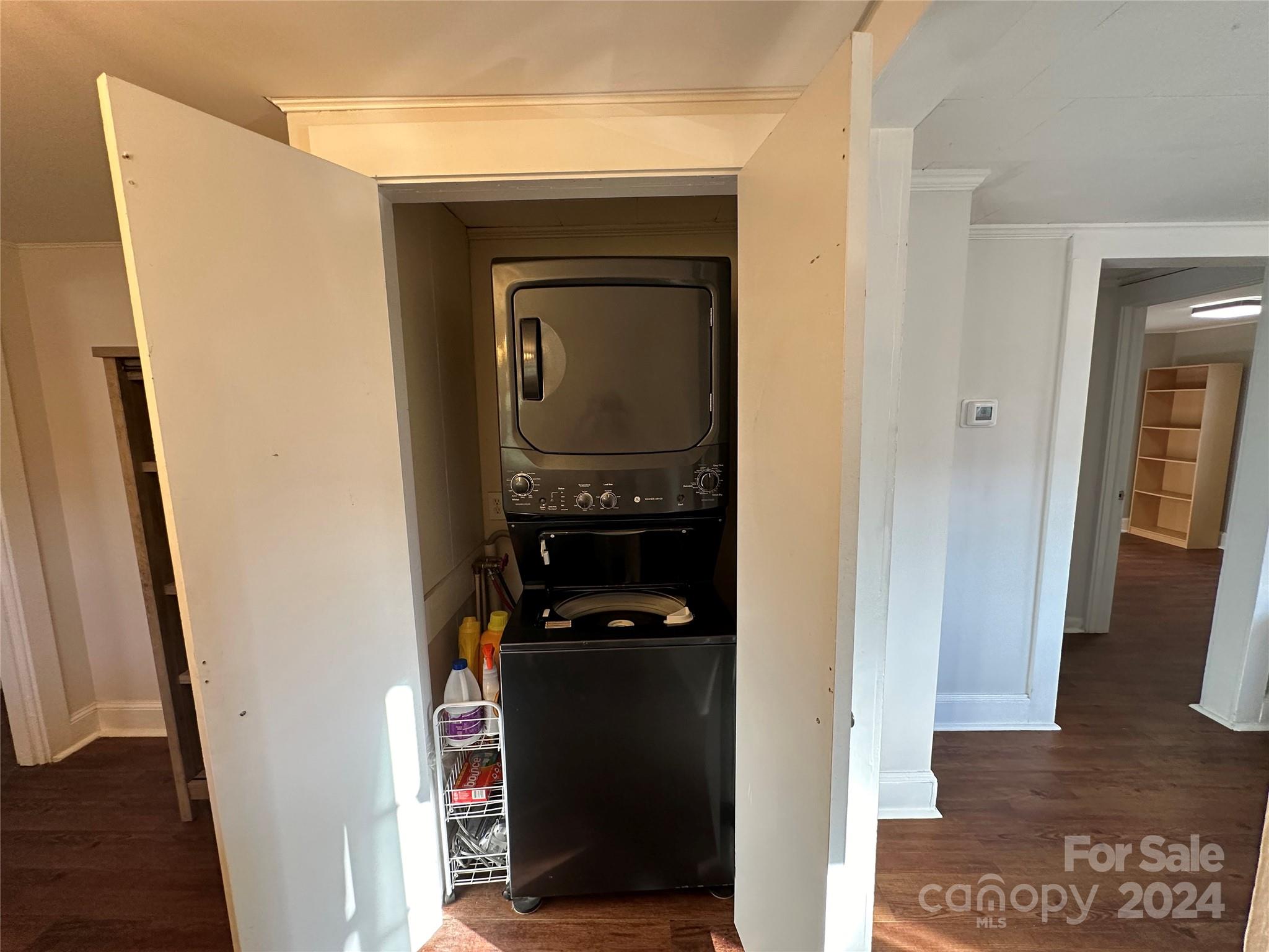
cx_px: 634
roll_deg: +0.9
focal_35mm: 14
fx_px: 513
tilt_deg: -7.1
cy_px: 476
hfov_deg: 102.1
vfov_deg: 85.7
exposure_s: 1/120
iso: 200
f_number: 2.2
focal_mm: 2.22
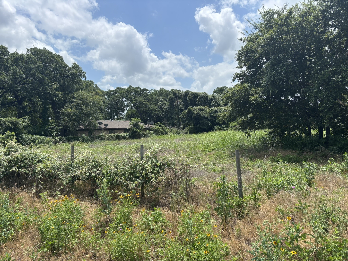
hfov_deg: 67.3
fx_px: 261
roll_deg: +2.1
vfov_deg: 53.1
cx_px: 174
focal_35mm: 26
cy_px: 130
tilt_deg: -0.7
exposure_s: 1/4082
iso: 50
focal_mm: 5.96
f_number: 1.6
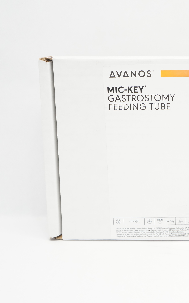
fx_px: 517
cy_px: 152
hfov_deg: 20.2
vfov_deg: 32.6
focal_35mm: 63
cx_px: 181
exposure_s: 1/60
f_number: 5.6
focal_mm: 27
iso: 800
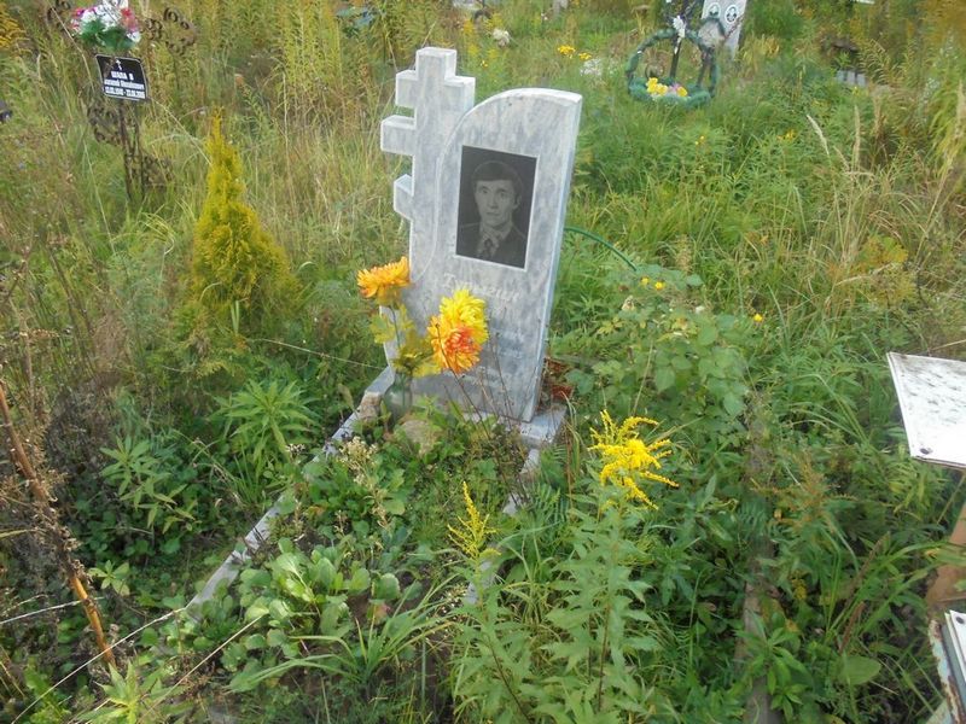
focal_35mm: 26
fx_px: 726
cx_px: 483
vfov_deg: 53.1
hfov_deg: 67.3
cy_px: 362
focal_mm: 4.6
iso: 200
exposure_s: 1/250
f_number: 3.5
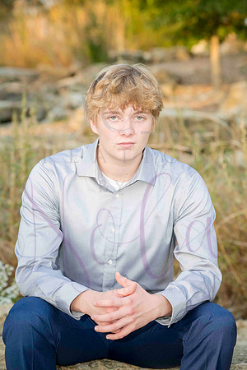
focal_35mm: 105
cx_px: 124
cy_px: 185
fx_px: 1081
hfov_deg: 13.0
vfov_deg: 19.5
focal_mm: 105
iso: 800
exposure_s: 1/500
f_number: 5.6
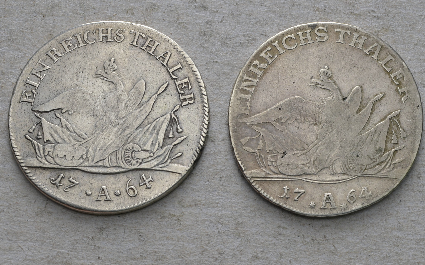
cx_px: 216
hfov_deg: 25.2
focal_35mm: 82
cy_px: 112
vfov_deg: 15.9
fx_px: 950
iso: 400
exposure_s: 1/200
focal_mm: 48
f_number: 14
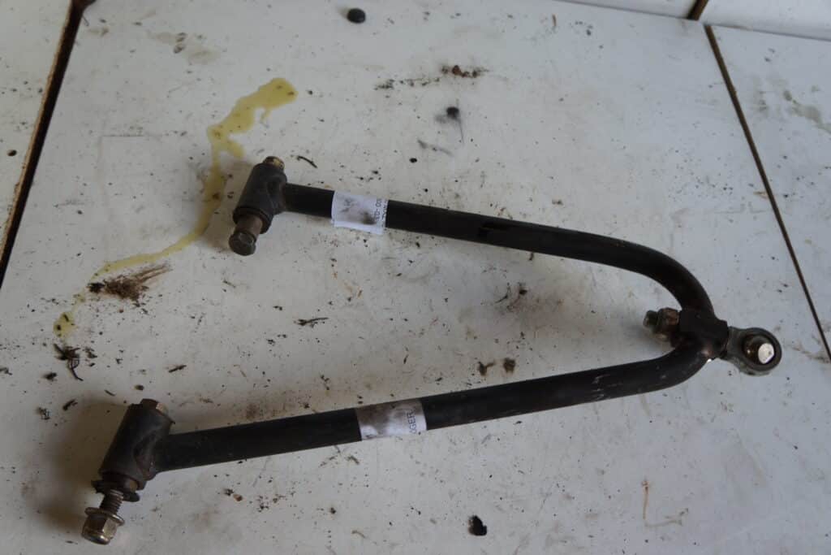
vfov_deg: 41.7
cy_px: 278
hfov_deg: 59.5
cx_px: 416
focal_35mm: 32
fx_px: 727
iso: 160
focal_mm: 21
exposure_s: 1/60
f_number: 4
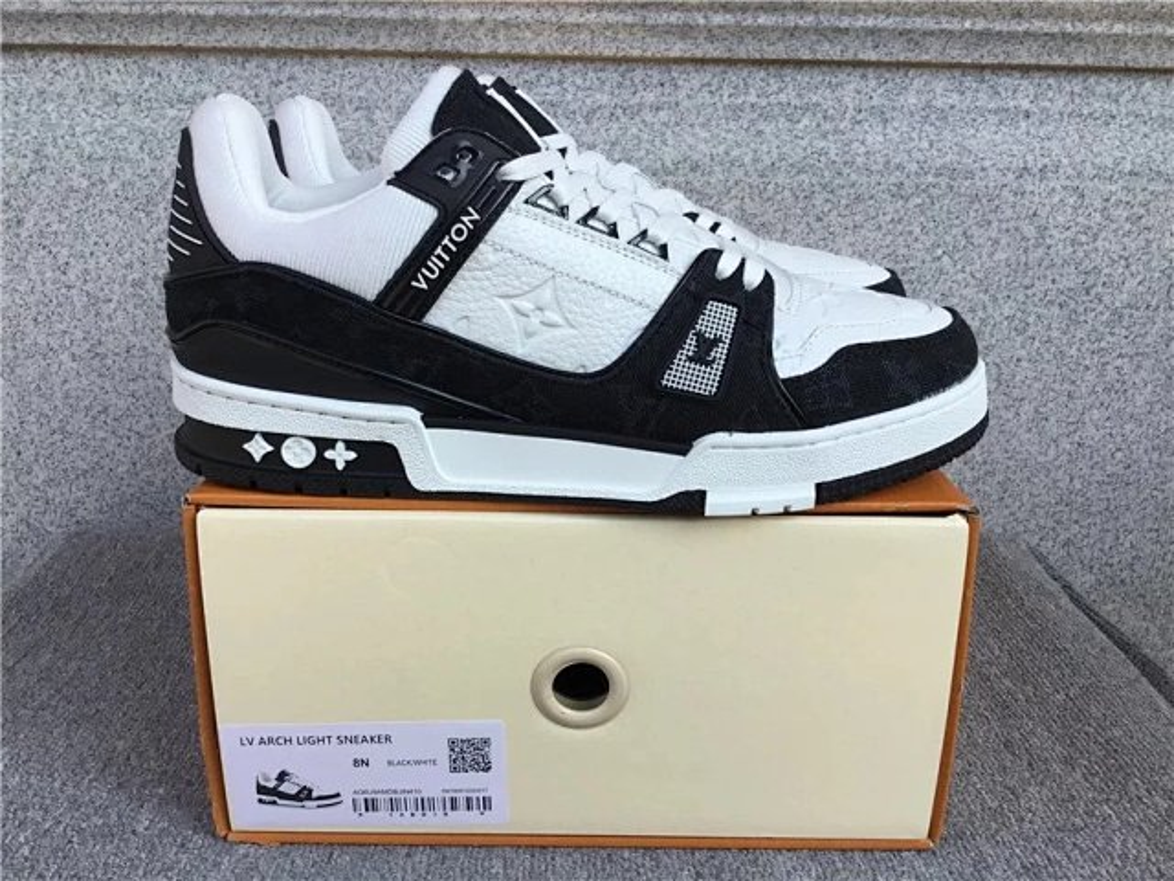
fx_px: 1051
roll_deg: -0.6
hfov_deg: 58.4
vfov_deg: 45.4
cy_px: 440
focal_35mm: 31
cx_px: 587
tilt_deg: -15.6
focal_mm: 3.3
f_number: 2.4
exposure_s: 1/566
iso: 25
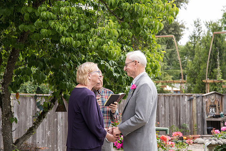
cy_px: 76
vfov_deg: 19.5
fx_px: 440
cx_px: 113
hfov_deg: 28.8
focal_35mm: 70
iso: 400
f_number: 5
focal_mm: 70
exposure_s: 1/500
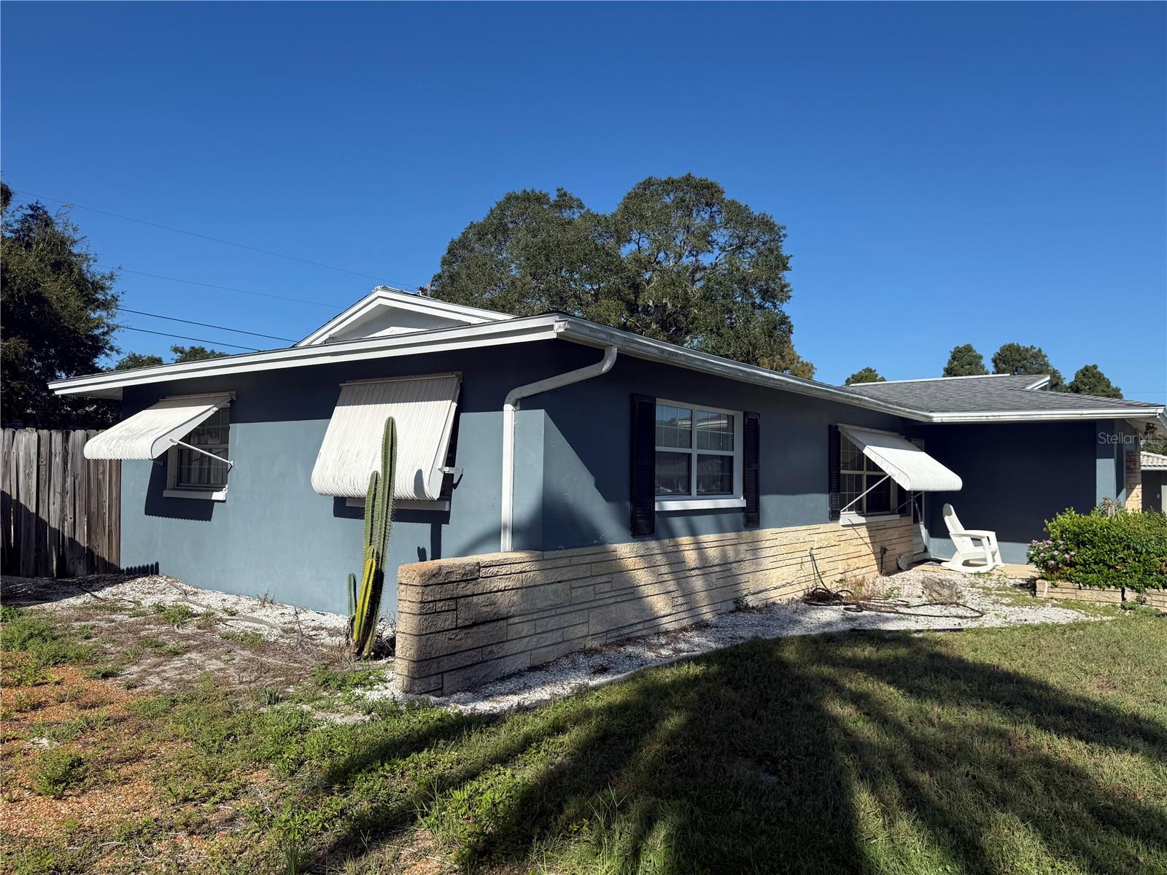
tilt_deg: +2.5
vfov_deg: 56.8
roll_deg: +0.1
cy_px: 438
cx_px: 584
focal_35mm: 24
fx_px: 809
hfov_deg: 71.6
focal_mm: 6.76
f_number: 1.78
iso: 80
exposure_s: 1/5714
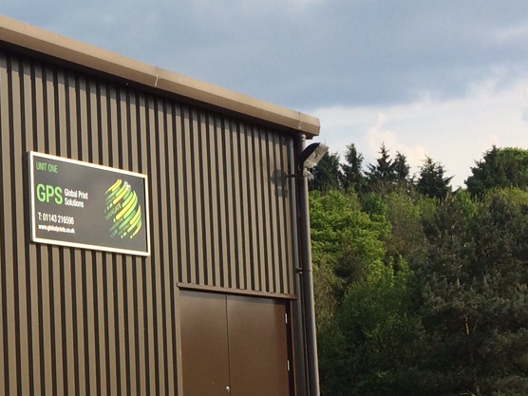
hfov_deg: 20.8
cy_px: 272
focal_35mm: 88
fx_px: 1342
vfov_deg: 16.7
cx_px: -99
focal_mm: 4.12
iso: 32
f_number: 2.2
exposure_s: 1/1580
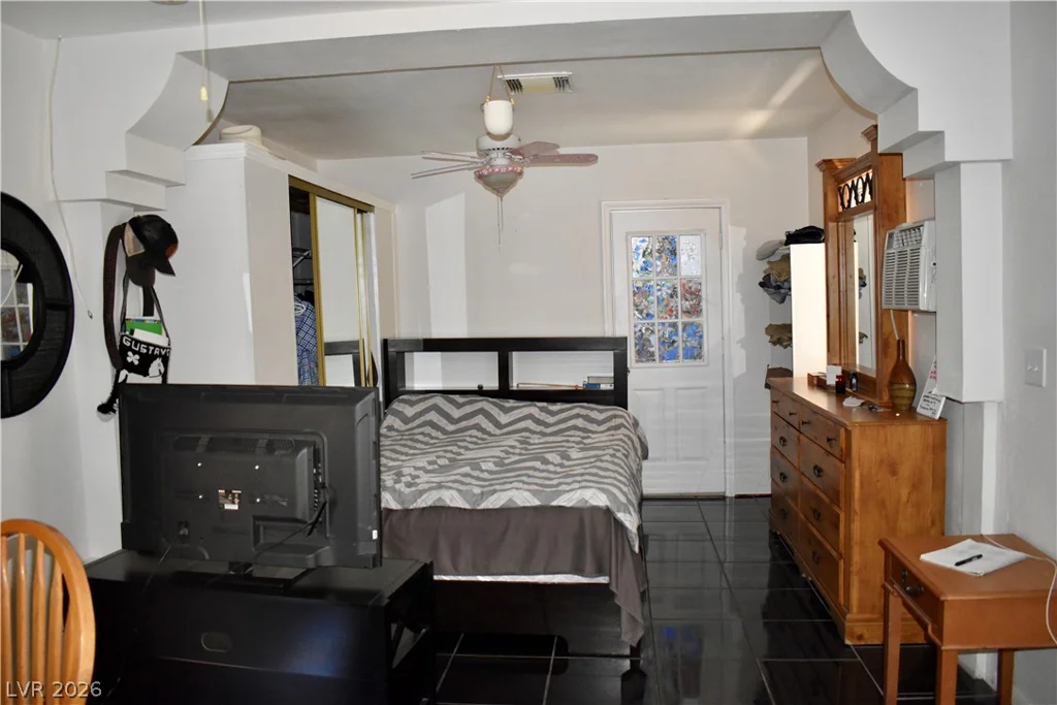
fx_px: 793
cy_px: 352
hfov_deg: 67.4
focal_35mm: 27
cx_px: 528
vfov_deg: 47.9
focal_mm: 18
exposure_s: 1/60
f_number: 3.5
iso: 3200
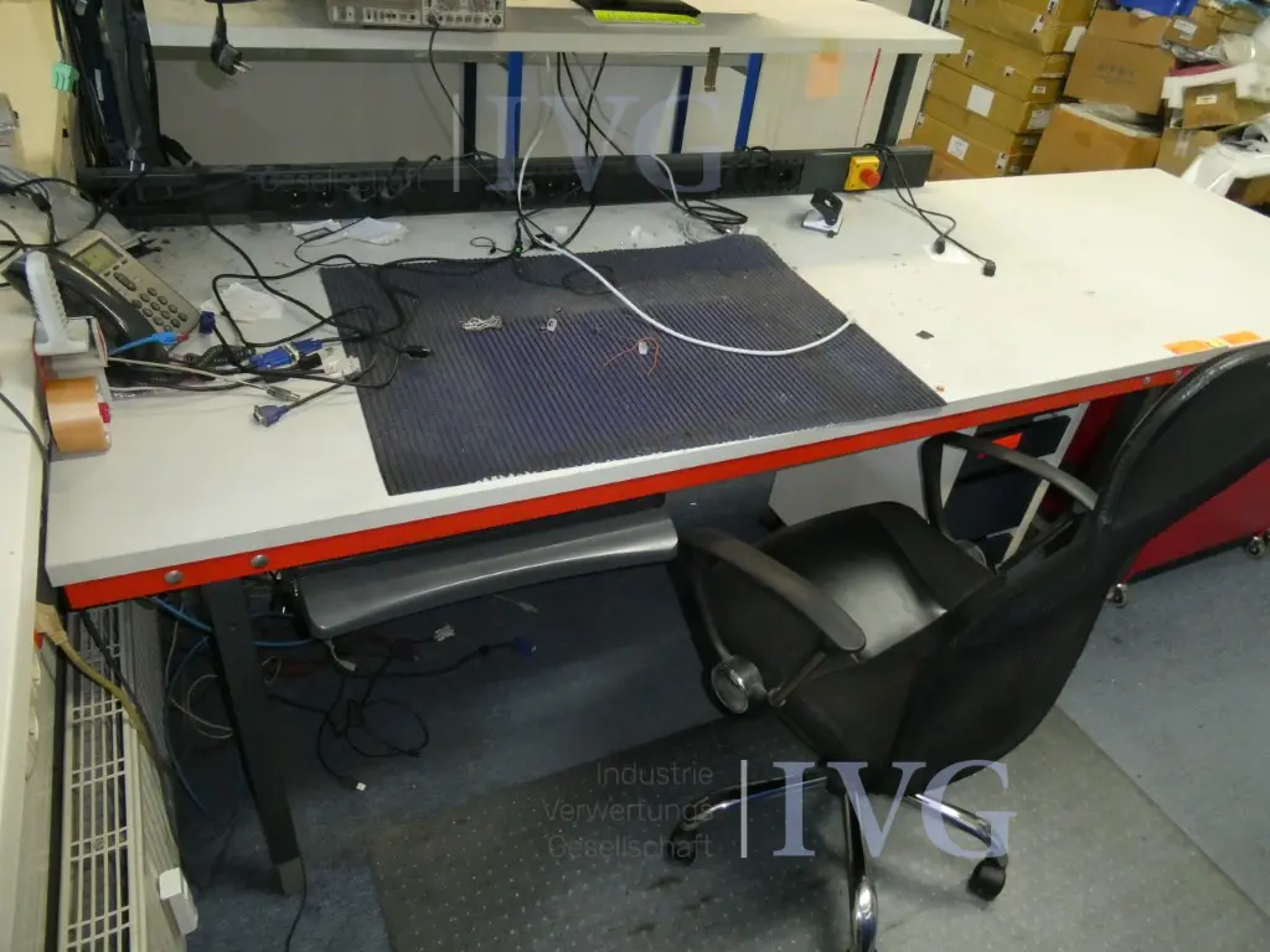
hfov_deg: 71.6
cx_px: 635
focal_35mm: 24
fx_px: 881
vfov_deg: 56.8
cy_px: 476
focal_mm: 4.3
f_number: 3.3
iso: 800
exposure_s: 1/125
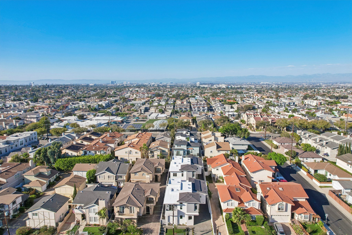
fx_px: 215
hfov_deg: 78.6
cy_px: 118
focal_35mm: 22
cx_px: 176
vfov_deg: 57.2
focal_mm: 8.4
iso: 120
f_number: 2.8
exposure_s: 1/2000
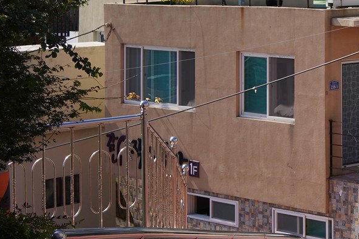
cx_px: 565
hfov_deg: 15.6
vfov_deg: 11.2
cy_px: -91
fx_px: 1187
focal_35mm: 119
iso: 100
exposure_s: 1/125
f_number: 10
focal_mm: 35
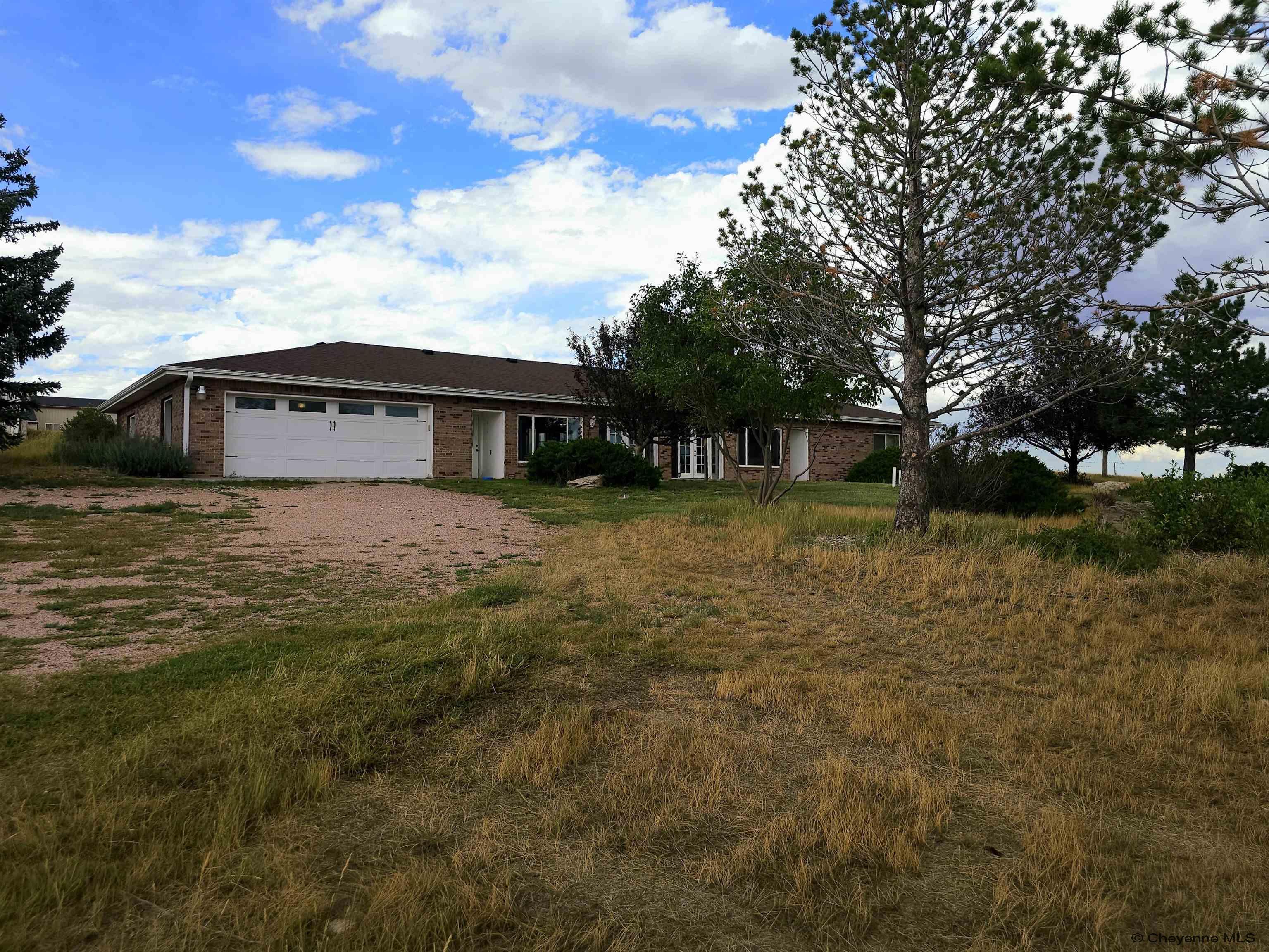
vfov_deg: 58.9
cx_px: 634
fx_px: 843
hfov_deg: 73.9
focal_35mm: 23
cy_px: 476
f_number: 1.7
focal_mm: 6.3
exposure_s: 1/417
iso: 10
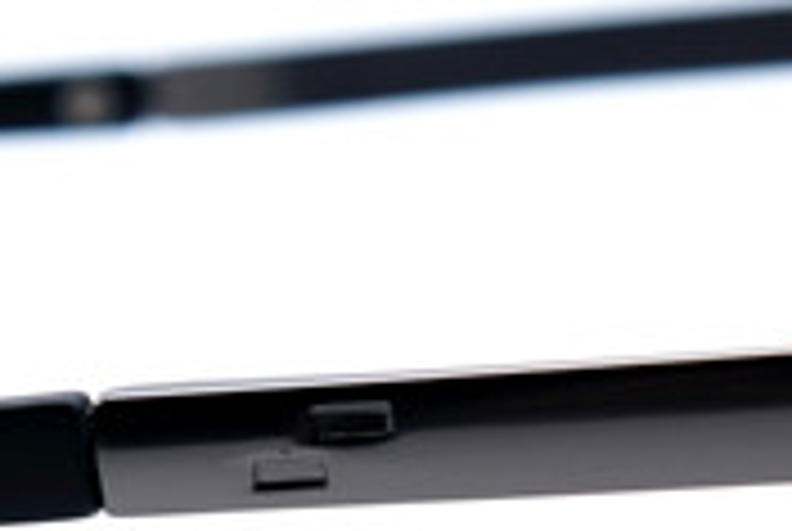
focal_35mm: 289
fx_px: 6369
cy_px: 598
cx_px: 405
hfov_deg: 7.1
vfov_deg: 4.8
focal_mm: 34.3
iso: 160
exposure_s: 1/150
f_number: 5
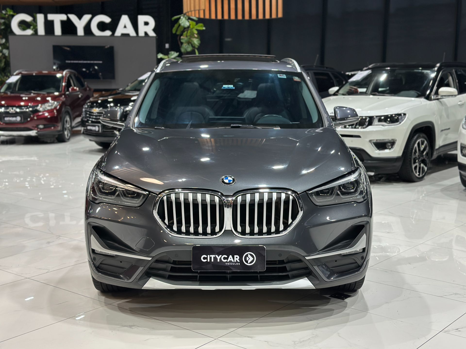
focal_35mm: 48
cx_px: 233
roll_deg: -0.3
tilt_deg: -9.3
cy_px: 174
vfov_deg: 30.3
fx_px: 646
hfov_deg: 39.7
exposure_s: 1/60
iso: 125
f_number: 1.78
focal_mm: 6.86
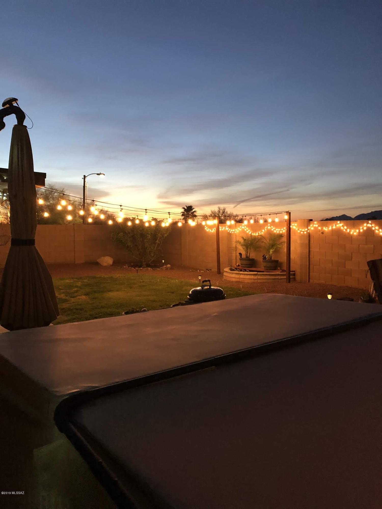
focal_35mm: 28
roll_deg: +0.8
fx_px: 412
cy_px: 254
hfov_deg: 49.7
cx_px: 191
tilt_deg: -1.3
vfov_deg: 63.4
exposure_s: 1/5
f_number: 1.8
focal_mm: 3.99
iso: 100
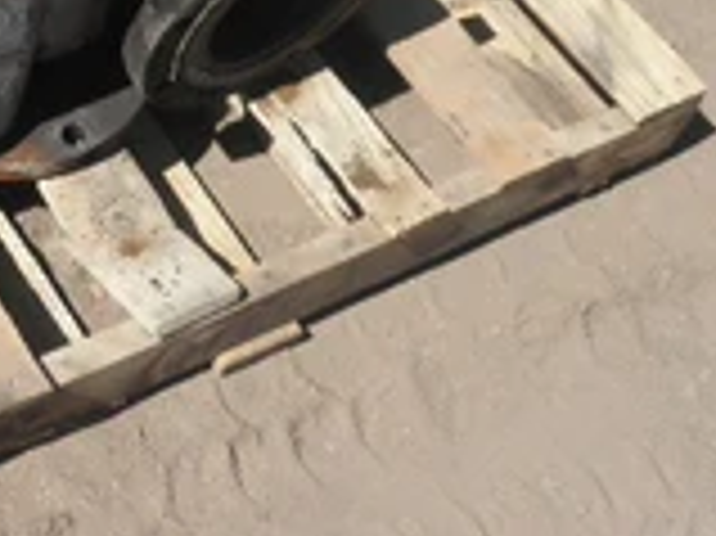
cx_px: -108
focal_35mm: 88
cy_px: -32
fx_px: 1819
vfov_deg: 16.3
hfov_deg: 21.0
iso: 64
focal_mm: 6.1
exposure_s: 1/125
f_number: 9.1
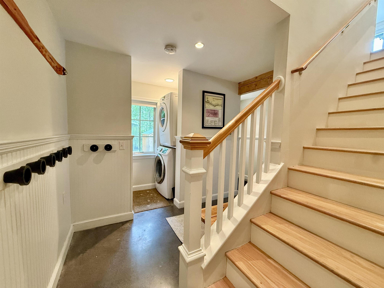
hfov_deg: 102.1
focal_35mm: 14
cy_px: 144
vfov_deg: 85.7
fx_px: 155
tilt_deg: -3.8
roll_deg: -1.6
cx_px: 192
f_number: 2.2
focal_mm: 2.22
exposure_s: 1/60
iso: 400
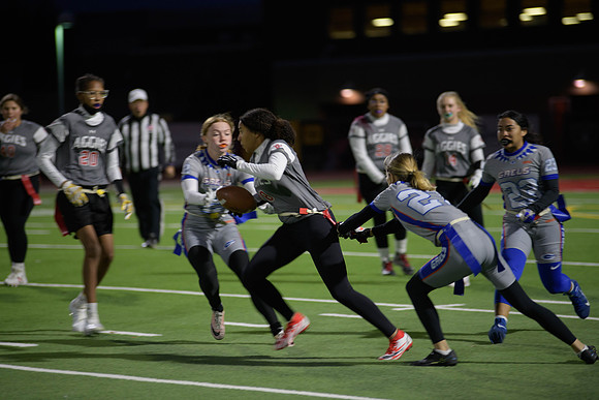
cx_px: 300
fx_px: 2996
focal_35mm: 180
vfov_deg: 7.6
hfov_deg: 11.4
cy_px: 200
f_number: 2.8
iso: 800
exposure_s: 1/200
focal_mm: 180
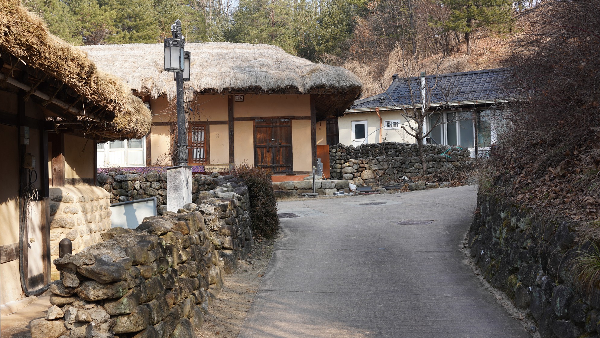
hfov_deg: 52.8
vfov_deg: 31.2
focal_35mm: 38
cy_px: 154
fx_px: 605
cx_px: 302
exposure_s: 1/100
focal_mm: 36
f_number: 7.1
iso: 100
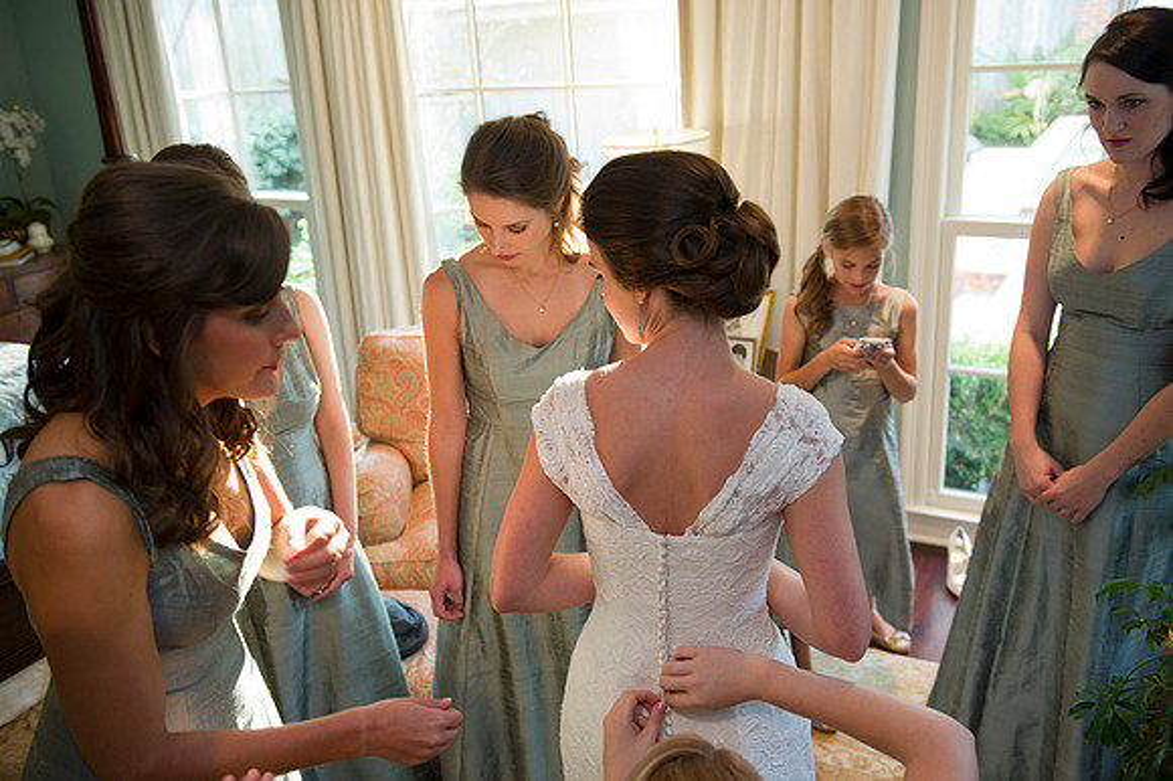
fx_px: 1042
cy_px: 390
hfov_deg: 58.7
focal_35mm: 32
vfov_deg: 41.1
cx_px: 586
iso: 1000
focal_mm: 32
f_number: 3.5
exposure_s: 1/80
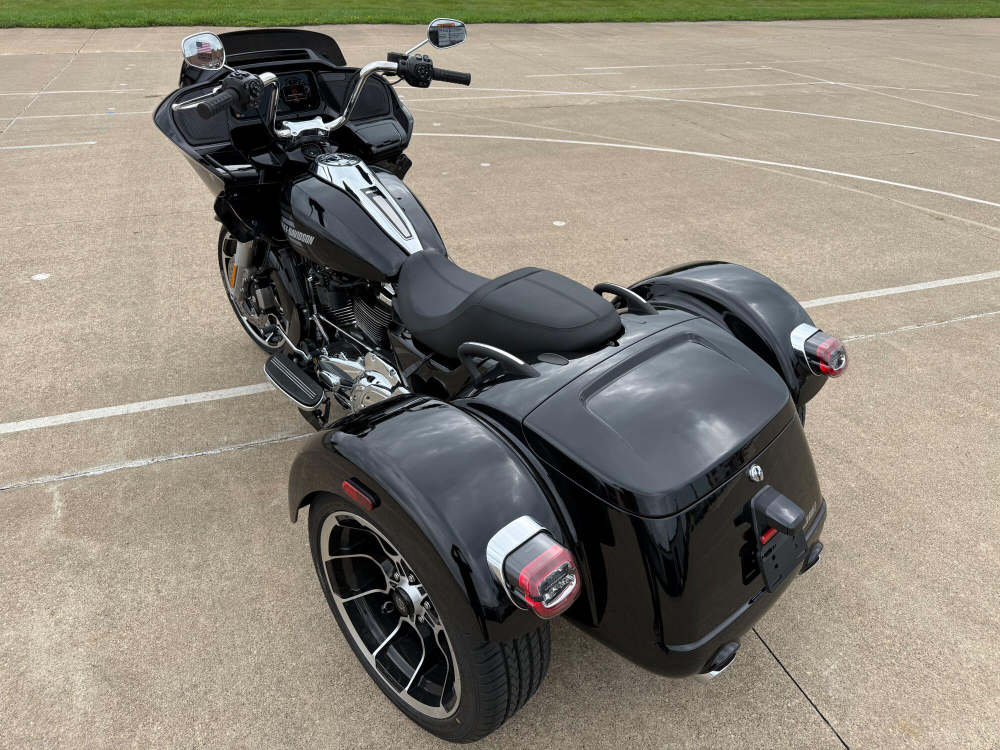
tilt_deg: -31.2
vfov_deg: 56.8
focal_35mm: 24
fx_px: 693
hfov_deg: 71.6
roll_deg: -2.5
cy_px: 375
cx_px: 500
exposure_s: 1/1522
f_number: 1.78
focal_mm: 6.76
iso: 80
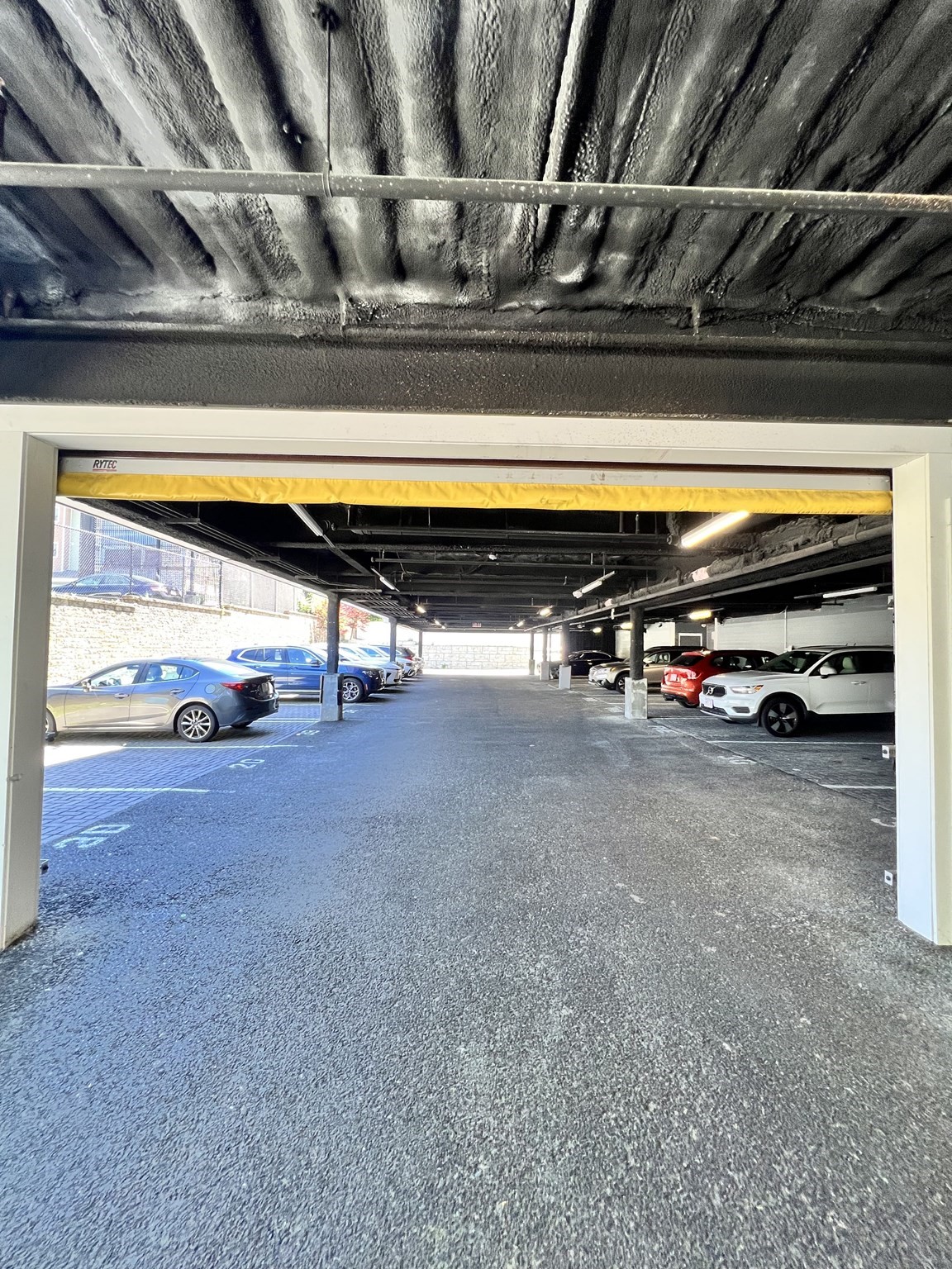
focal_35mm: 13
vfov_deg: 106.2
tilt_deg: +2.4
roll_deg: -0.7
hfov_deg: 89.9
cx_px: 476
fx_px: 477
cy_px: 634
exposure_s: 1/120
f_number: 1.8
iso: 160
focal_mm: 1.57
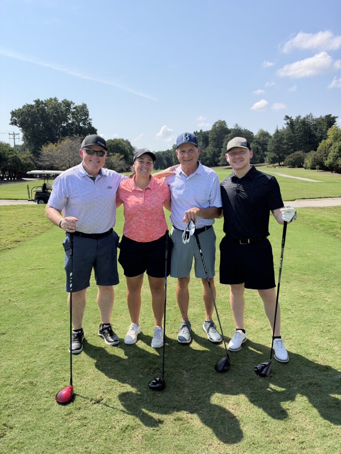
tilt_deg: -10.3
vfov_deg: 71.6
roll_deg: -0.1
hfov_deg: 56.8
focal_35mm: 24
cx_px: 170
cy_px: 227
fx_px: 315
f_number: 1.8
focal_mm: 6.93
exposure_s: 1/3378
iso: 64
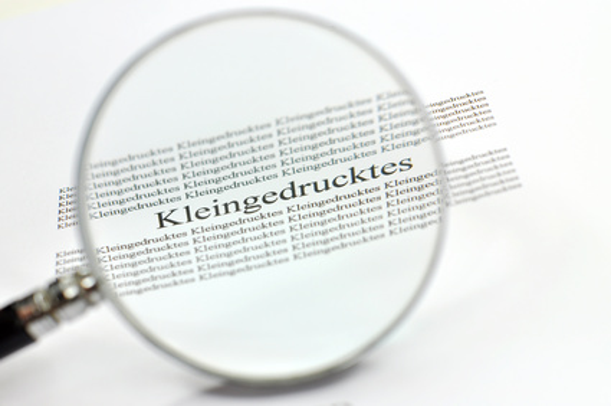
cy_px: 203
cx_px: 306
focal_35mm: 75
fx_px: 1271
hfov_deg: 27.0
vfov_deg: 18.1
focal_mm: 50
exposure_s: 1/250
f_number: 5
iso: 200
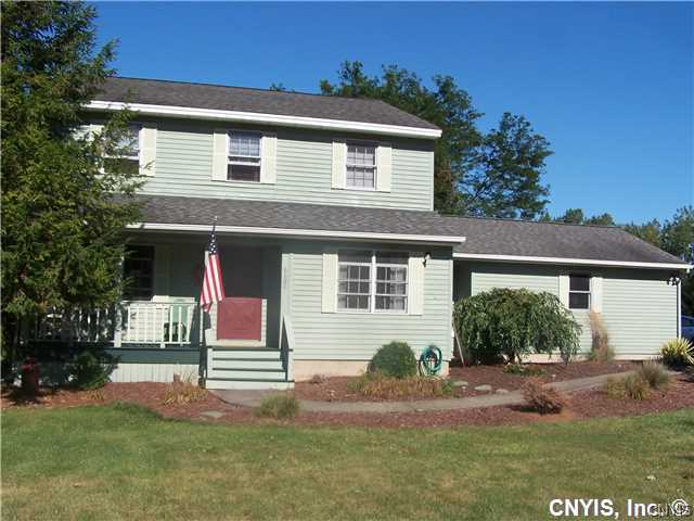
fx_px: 762
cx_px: 347
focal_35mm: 38
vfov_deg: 37.7
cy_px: 260
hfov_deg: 49.0
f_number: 5.6
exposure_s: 1/500
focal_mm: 6.3
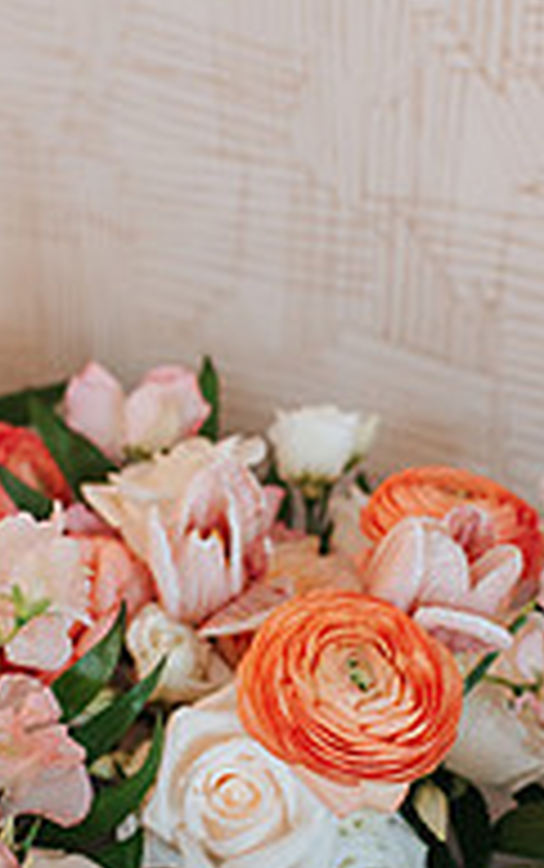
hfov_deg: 15.7
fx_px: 1964
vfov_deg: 24.8
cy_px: 576
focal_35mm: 83
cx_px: 364
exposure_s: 1/160
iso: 1000
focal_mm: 35
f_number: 3.2
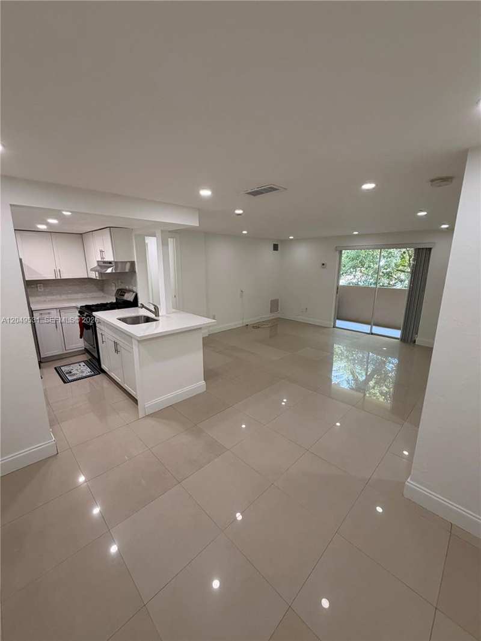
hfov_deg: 85.7
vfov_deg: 102.1
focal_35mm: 14
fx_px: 259
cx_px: 240
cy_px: 320
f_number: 2.2
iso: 200
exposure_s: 1/120
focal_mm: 2.22
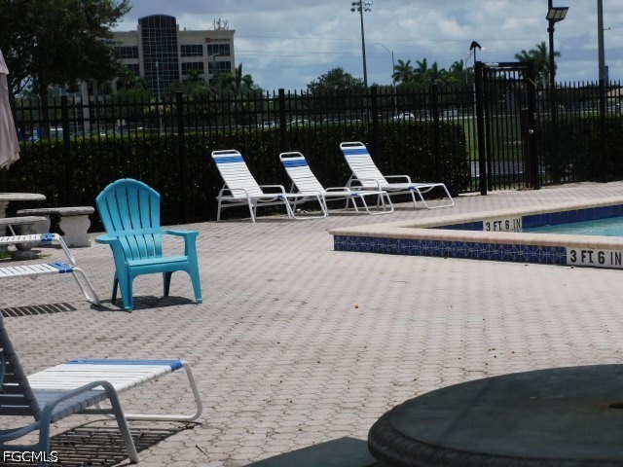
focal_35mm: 80
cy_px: 234
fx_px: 1440
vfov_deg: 18.4
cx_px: 312
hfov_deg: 24.4
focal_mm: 14.3
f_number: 5.6
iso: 125
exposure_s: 1/1250
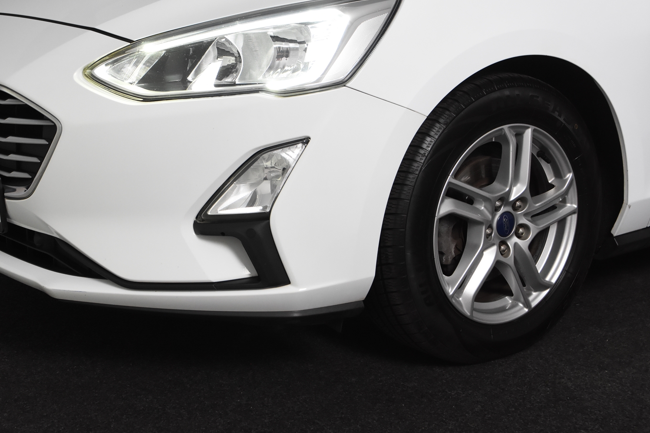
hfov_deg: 33.5
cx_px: 270
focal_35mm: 60
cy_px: 195
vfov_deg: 22.7
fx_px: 1077
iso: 1600
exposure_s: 1/125
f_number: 5.6
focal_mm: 31
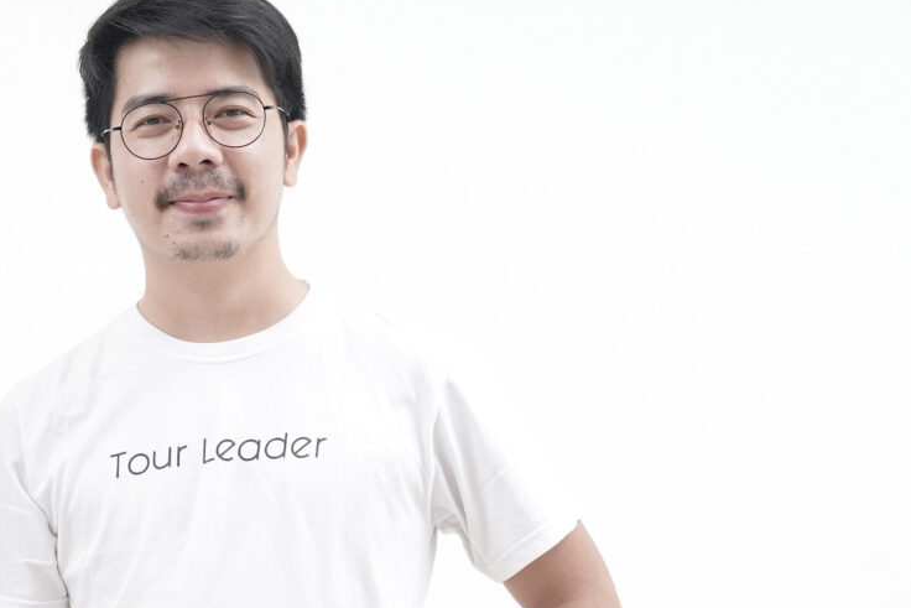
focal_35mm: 174
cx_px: -269
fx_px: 4404
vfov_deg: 7.8
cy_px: 885
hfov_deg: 11.5
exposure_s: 1/160
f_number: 8
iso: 200
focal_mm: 50
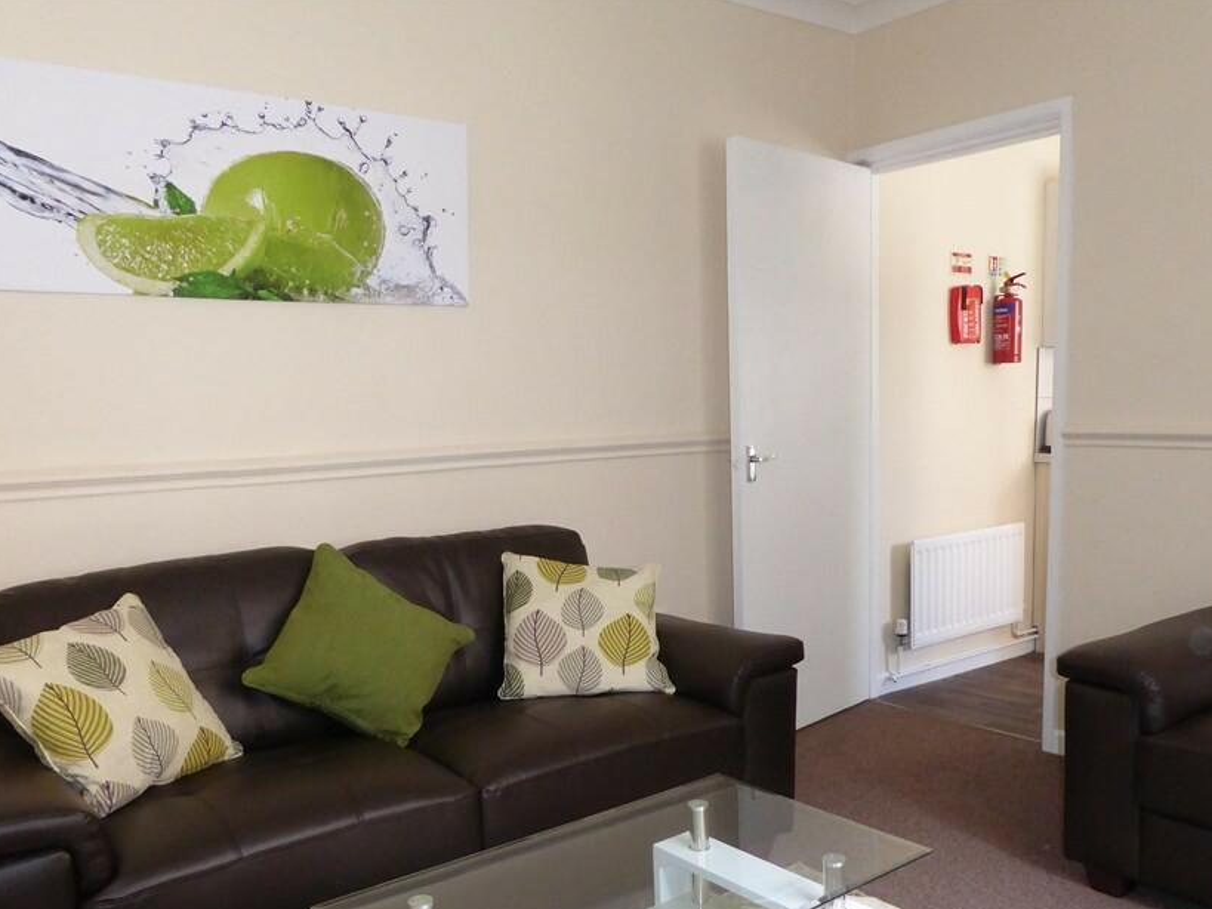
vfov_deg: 46.4
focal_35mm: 30
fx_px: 1050
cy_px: 564
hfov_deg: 59.9
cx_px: 656
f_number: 3.3
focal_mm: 4.3
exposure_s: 1/60
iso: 500
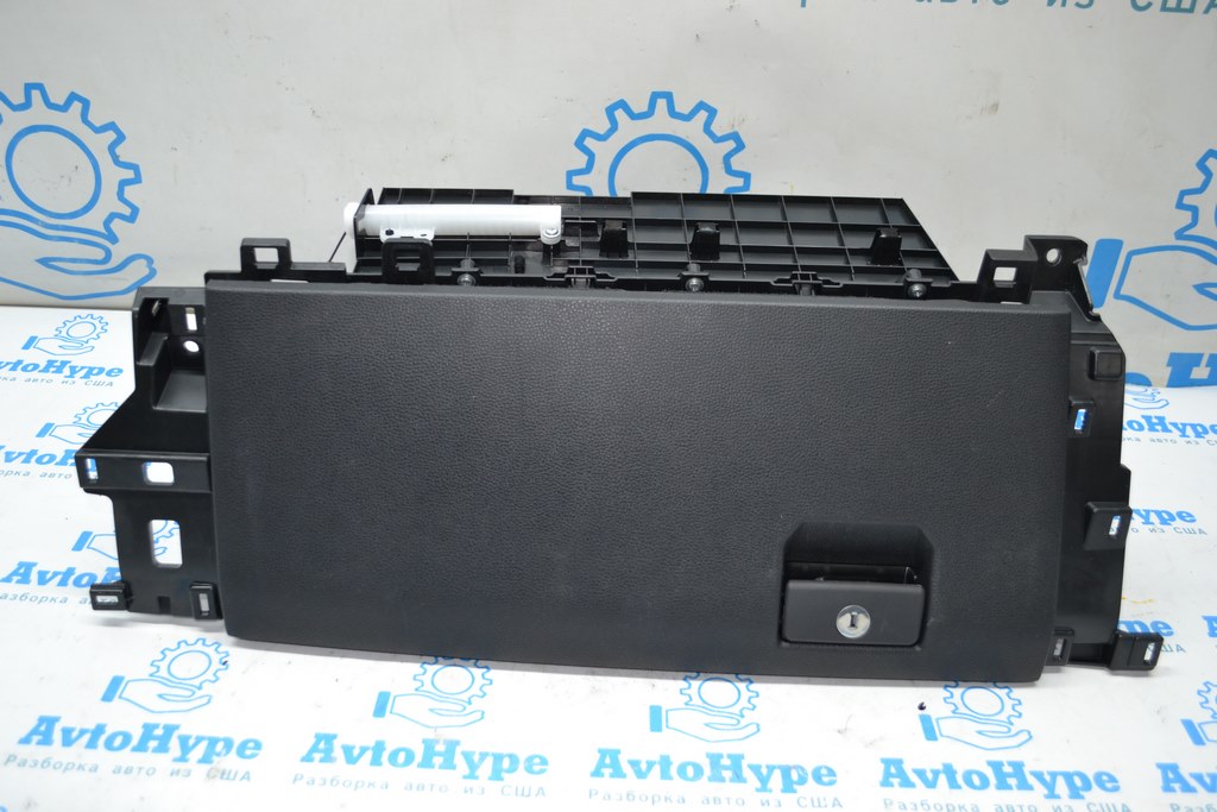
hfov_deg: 57.2
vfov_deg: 40.0
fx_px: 1116
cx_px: 608
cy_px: 406
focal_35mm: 33
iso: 400
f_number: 4
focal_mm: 22
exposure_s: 1/80
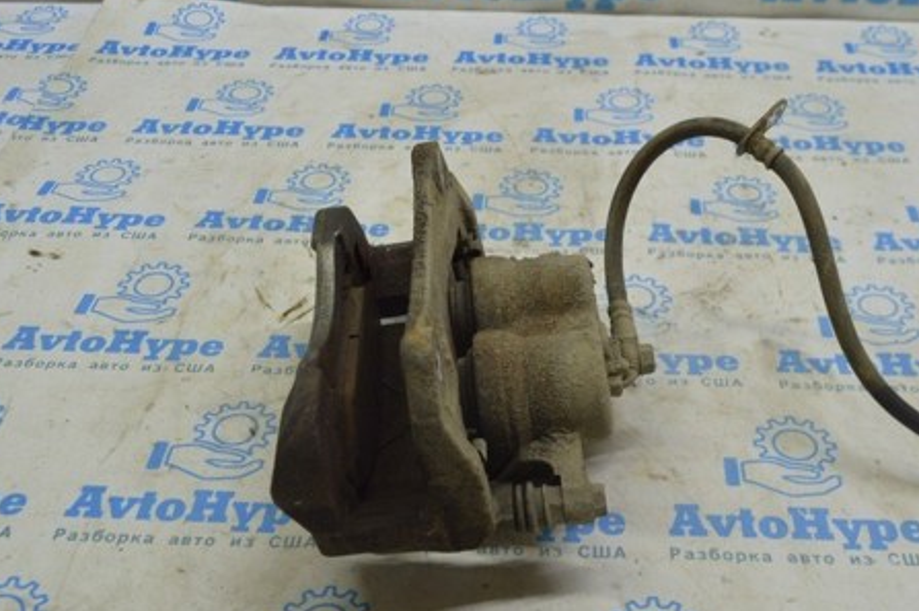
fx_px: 1096
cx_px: 526
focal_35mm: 43
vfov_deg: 31.0
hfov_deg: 45.3
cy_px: 382
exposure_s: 1/40
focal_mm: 20
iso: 400
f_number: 5.6
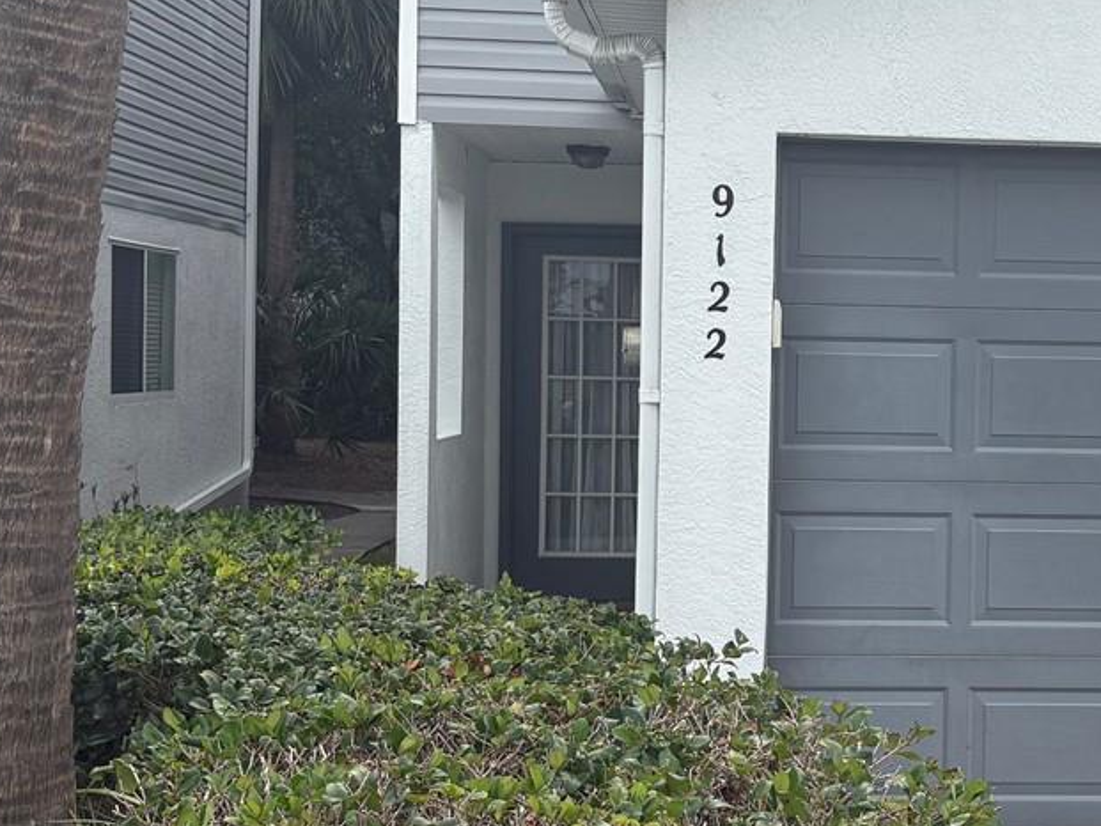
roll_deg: -0.4
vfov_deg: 21.9
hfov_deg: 28.0
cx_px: 966
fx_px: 2131
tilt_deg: -1.6
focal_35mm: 67
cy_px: 420
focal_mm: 5.96
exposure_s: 1/2012
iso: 50
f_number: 1.6
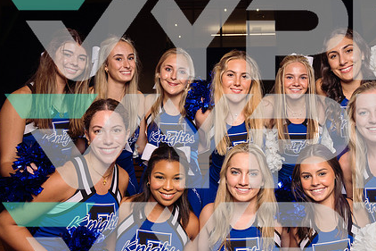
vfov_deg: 39.9
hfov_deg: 56.6
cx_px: 232
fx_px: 345
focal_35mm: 33
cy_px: 142
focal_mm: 24
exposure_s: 1/250
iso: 250
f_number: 8
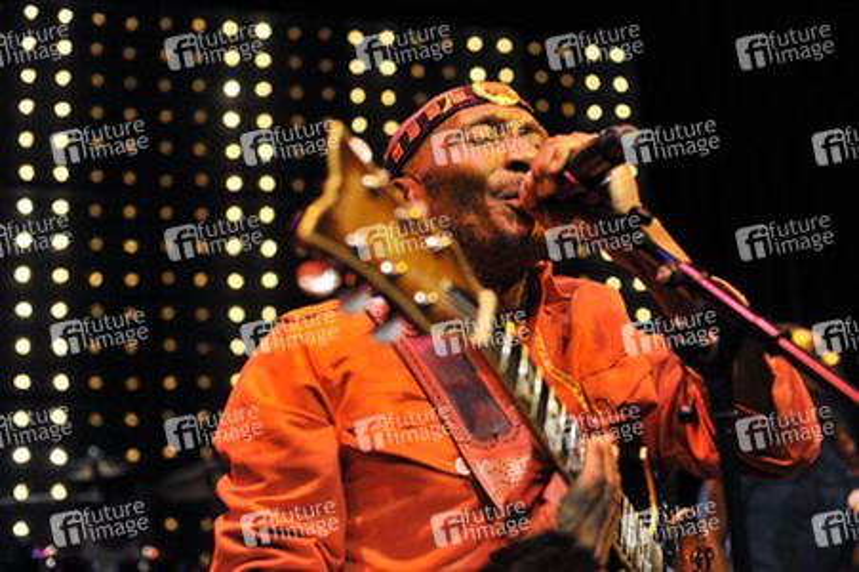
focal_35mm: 50
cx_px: 430
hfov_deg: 39.6
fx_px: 1192
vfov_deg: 27.0
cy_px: 286
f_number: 3.2
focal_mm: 50
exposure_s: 1/160
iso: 1600
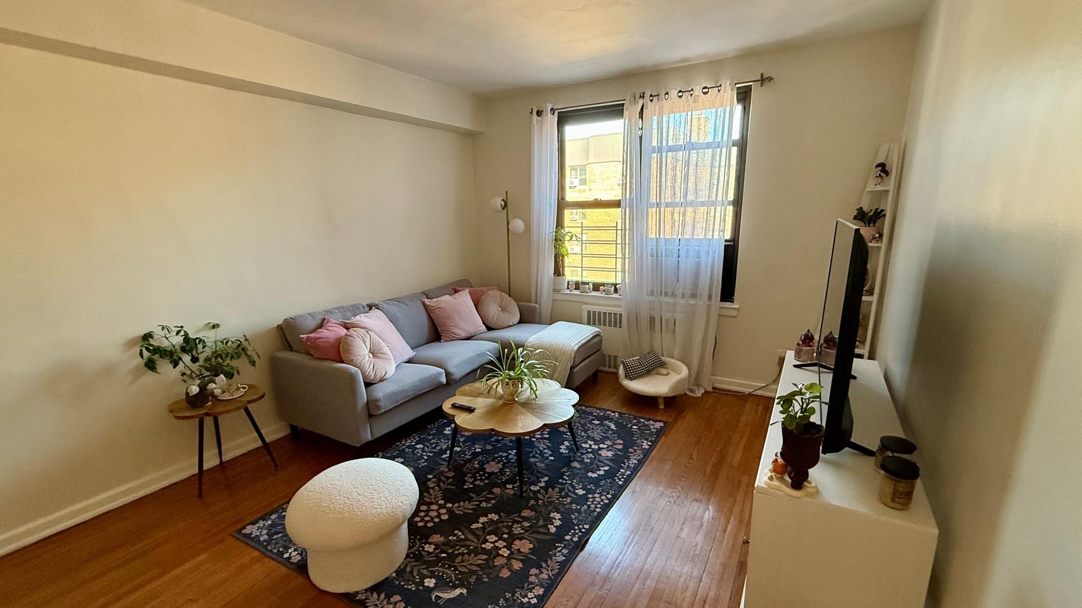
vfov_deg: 67.0
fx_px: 459
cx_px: 549
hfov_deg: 99.4
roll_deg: +1.2
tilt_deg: -12.3
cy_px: 326
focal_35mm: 16
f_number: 2.2
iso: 320
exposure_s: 1/120
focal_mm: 2.22
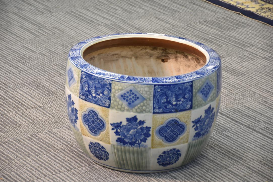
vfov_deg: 9.2
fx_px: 1138
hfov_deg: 13.7
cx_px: 136
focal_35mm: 150
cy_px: 91
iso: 400
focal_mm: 100
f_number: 5.6
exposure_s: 1/20
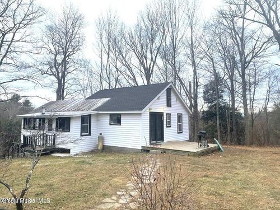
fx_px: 210
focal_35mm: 26
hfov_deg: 67.3
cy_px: 105
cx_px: 140
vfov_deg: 53.1
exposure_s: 1/690
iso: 32
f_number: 1.6
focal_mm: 4.2
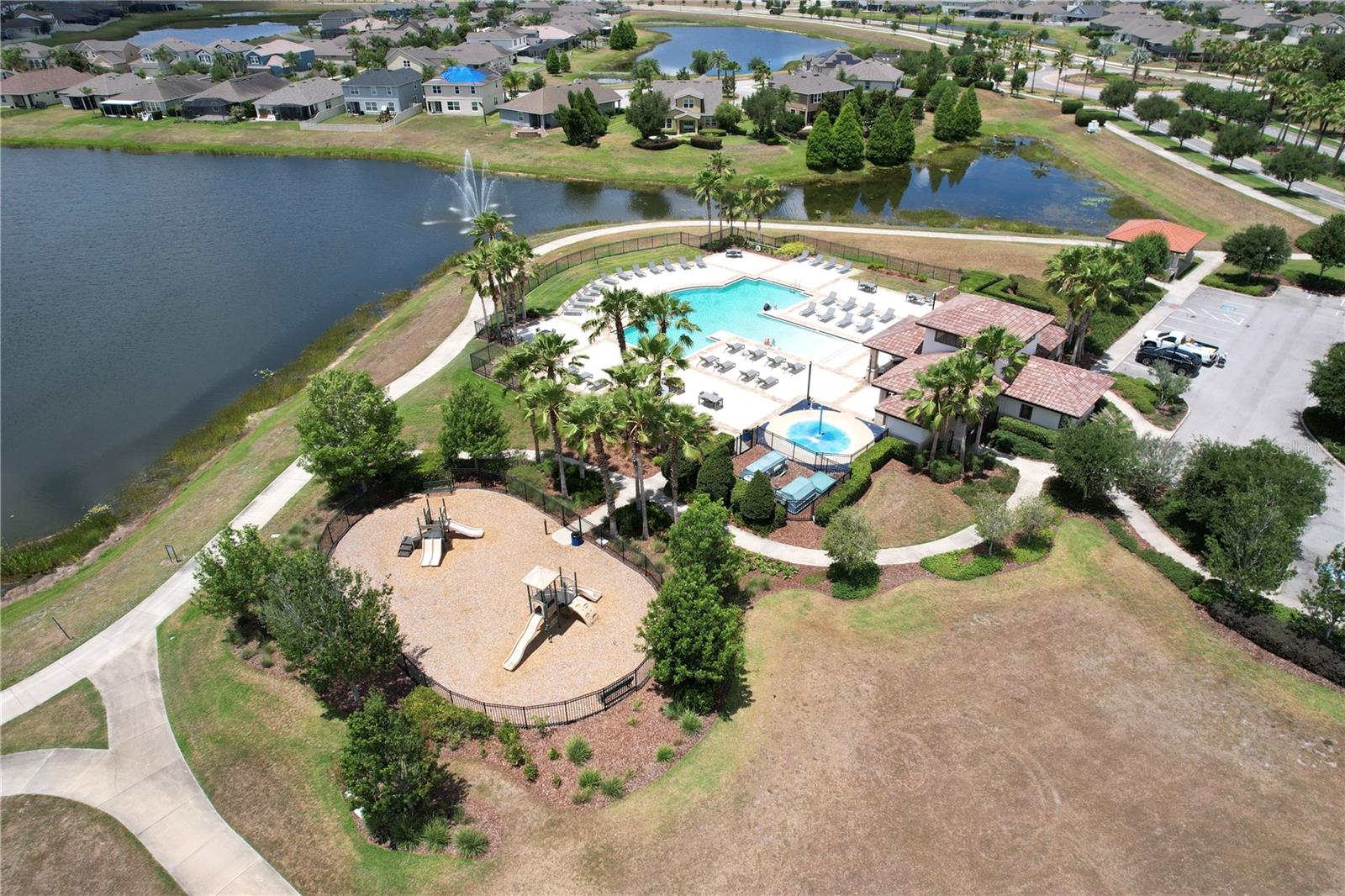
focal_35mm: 22
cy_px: 448
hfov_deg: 78.6
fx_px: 822
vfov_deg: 57.2
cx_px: 672
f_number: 2.8
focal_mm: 8.38
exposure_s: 1/2500
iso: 130
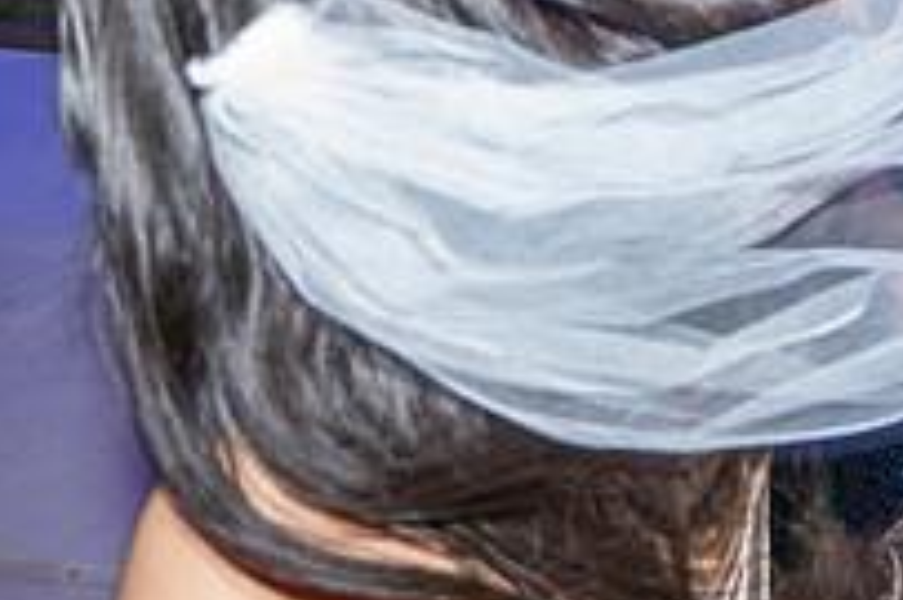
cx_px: 1068
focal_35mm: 80
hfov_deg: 23.3
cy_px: -216
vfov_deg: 16.0
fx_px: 2005
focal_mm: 28
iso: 2500
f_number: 5
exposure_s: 1/80
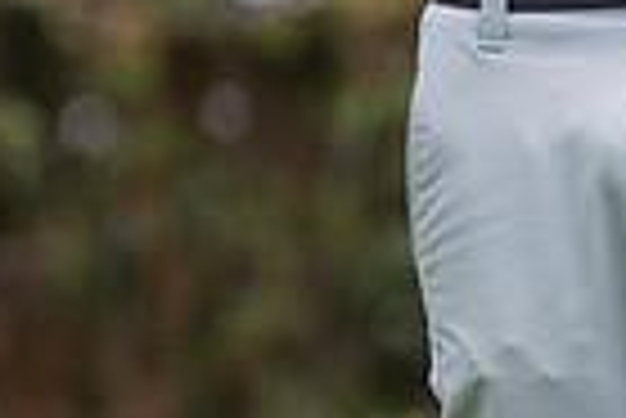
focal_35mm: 1255
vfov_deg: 1.1
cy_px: -425
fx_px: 21846
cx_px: 342
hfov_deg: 1.6
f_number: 5
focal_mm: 300
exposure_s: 1/2500
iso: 400
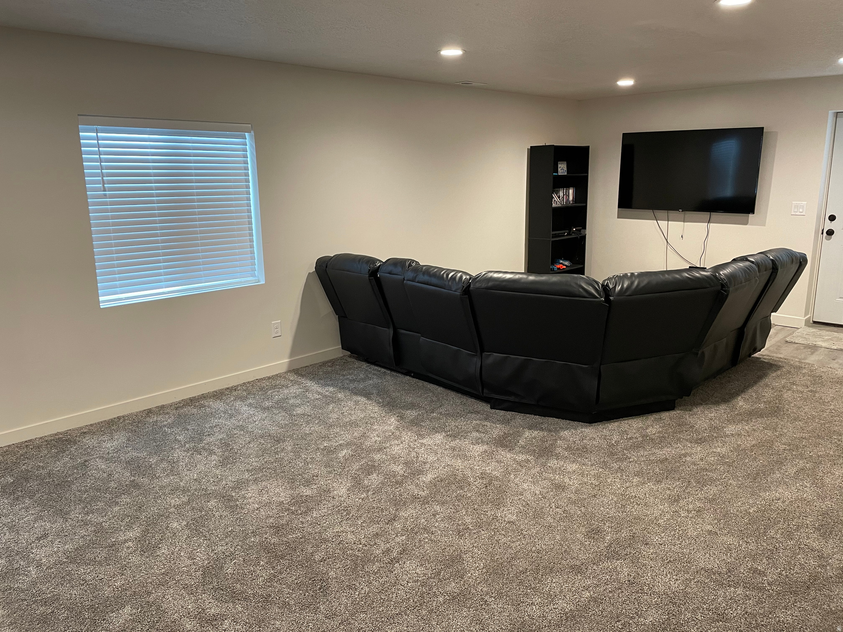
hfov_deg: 67.3
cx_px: 422
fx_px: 633
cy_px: 316
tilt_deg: -12.0
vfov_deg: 53.1
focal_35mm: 26
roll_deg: +1.0
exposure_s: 1/60
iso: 250
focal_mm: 4.2
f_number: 1.6
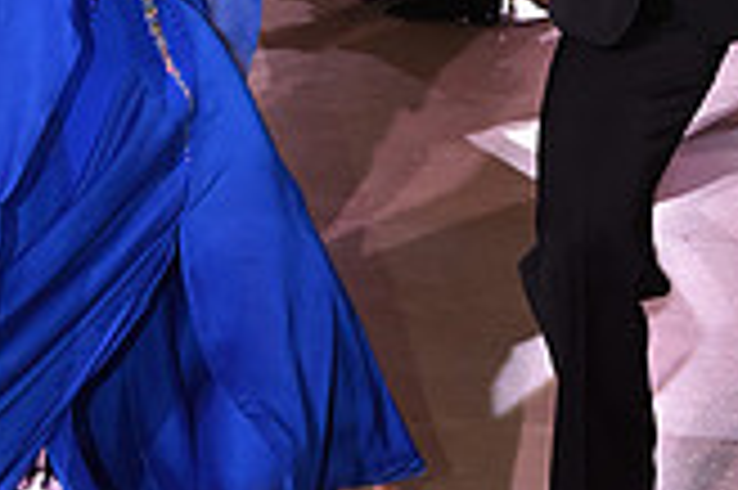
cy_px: -180
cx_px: 488
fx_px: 3625
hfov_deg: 11.6
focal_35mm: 177
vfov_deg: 7.6
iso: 2500
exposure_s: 1/320
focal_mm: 50
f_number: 8
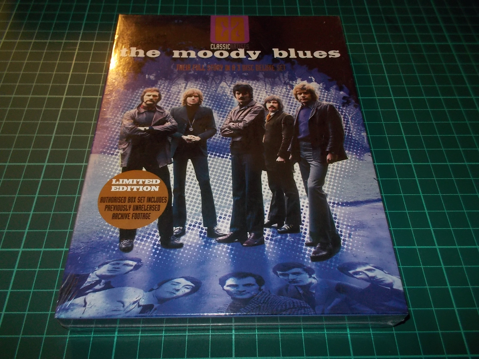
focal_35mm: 29
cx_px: 240
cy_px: 180
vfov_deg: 48.2
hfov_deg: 61.7
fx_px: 401
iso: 200
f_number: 3.3
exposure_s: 1/30
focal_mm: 4.1
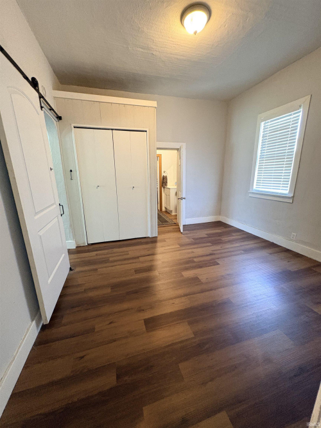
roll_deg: +0.9
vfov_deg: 102.1
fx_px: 173
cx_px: 160
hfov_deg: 85.7
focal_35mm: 14
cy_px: 214
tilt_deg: -13.1
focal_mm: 2.22
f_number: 2.2
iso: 500
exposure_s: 1/60
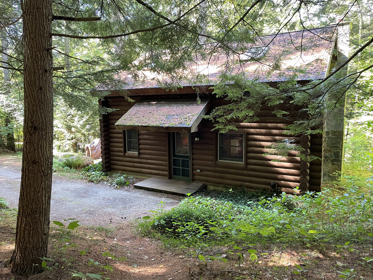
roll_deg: +1.2
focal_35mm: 26
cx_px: 186
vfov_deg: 53.1
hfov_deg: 67.3
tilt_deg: -6.8
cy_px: 140
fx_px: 280
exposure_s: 1/60
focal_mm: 4.2
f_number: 1.6
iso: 320
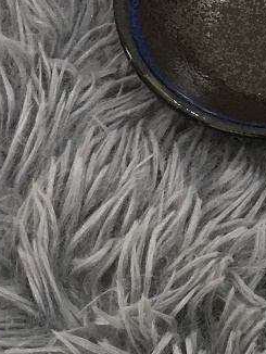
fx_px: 1166
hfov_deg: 12.8
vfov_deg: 16.7
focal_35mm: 114
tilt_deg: -52.4
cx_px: 266
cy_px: -46
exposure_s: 1/33
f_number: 2.4
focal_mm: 3.3
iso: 100
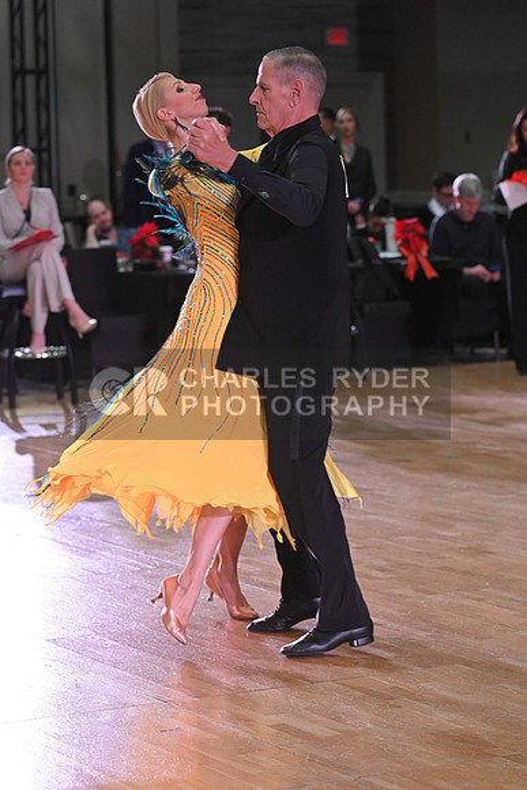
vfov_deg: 16.8
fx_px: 2677
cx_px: 264
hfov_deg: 11.2
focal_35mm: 122
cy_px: 395
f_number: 5
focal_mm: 122
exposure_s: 1/400
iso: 2500
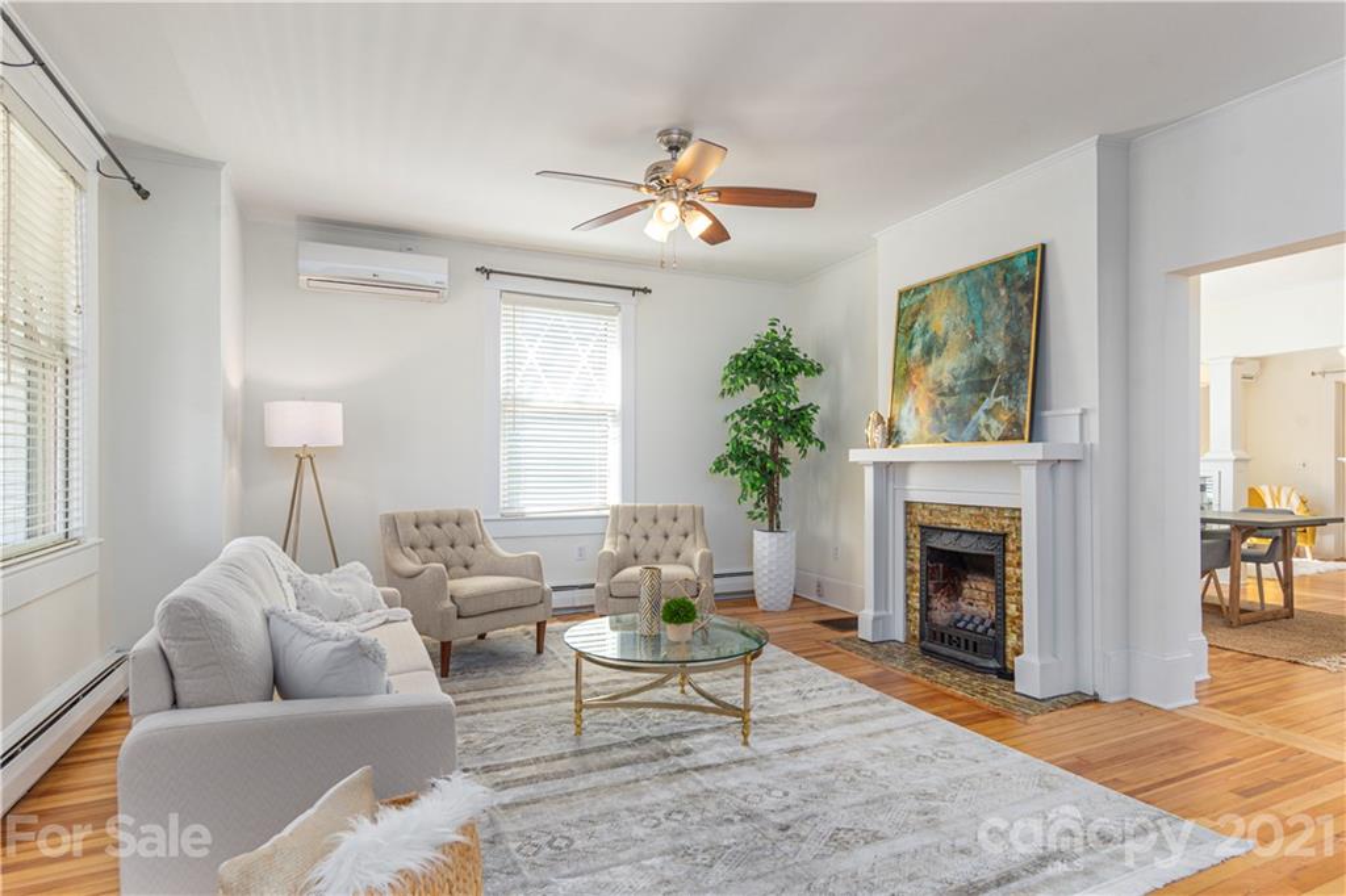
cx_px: 673
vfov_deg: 67.3
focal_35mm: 18
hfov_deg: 90.0
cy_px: 448
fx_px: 673
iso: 400
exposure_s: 1/80
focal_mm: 18
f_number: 7.1
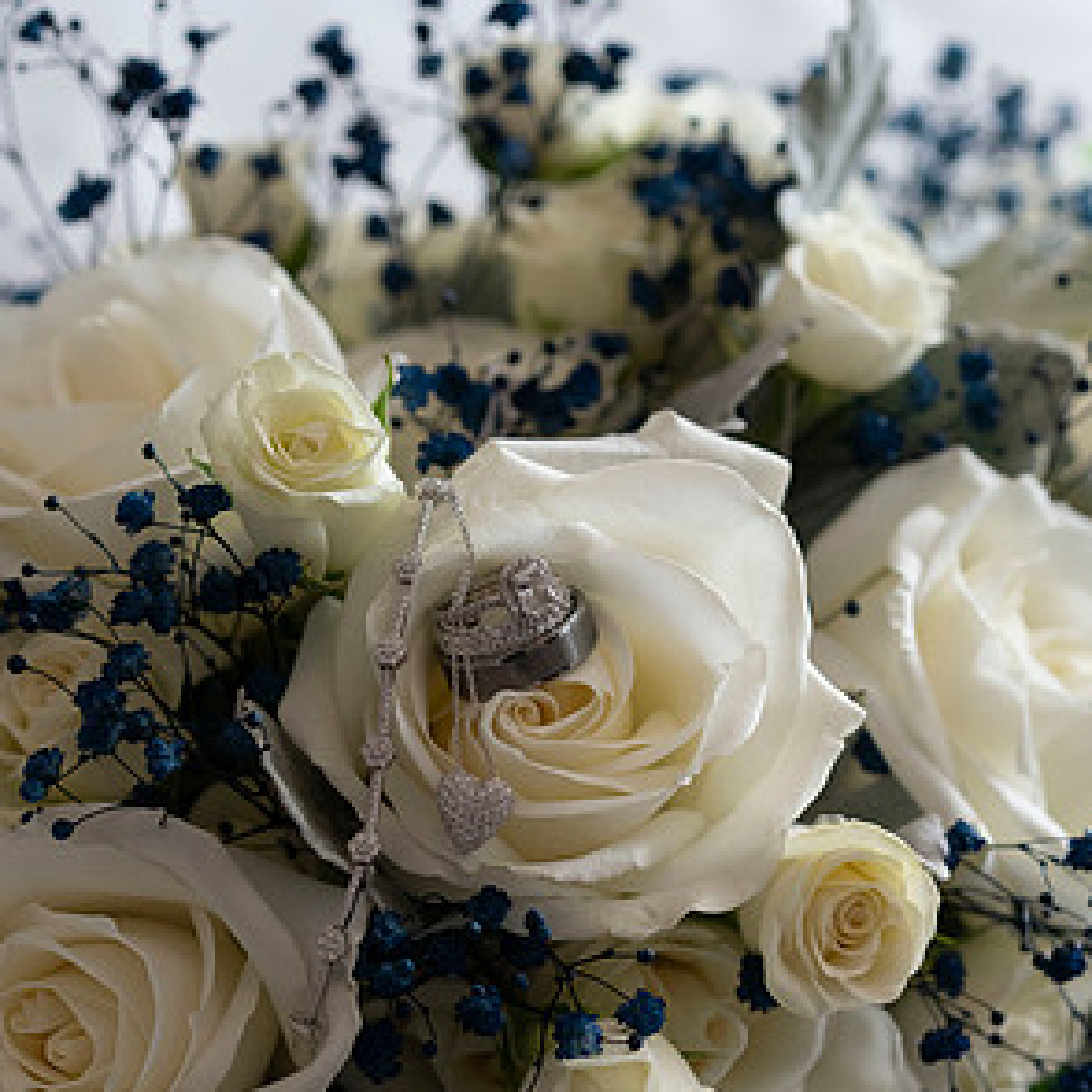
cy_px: 748
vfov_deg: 15.8
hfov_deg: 15.8
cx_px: 546
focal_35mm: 110
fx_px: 3926
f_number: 4
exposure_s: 1/1000
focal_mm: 85
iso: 4000
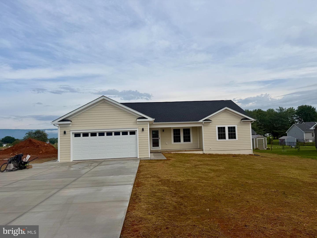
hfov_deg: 71.6
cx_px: 158
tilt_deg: +3.5
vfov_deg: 56.8
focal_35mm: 24
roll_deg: +2.7
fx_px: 220
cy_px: 119
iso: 80
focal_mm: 6.76
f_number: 1.78
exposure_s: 1/6711
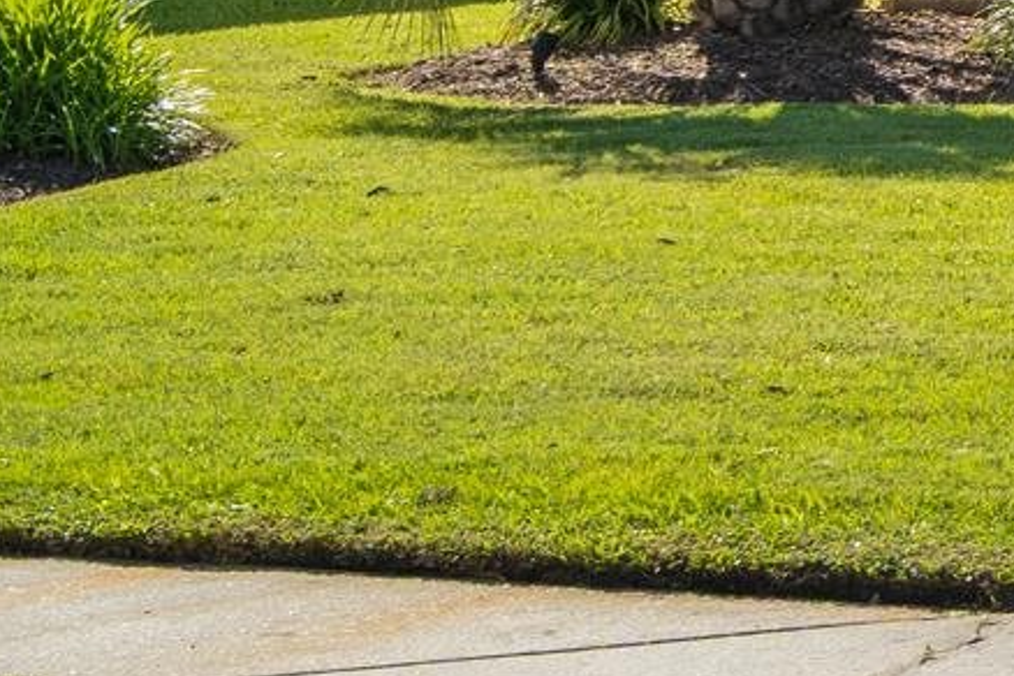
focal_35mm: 177
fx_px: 4985
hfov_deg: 9.6
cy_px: -566
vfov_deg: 7.5
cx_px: 2776
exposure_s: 1/250
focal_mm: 31
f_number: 8
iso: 200
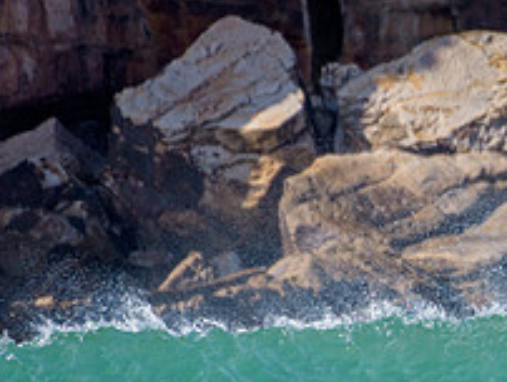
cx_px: 812
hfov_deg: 1.2
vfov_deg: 0.9
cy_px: 425
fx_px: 24811
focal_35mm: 1692
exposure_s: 1/2000
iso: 280
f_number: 5.6
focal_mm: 500
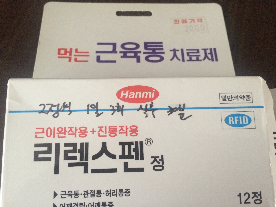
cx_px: 138
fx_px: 231
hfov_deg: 61.7
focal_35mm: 29
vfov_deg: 48.2
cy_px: 104
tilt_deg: -74.2
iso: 400
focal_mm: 4.15
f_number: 2.2
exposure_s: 1/15
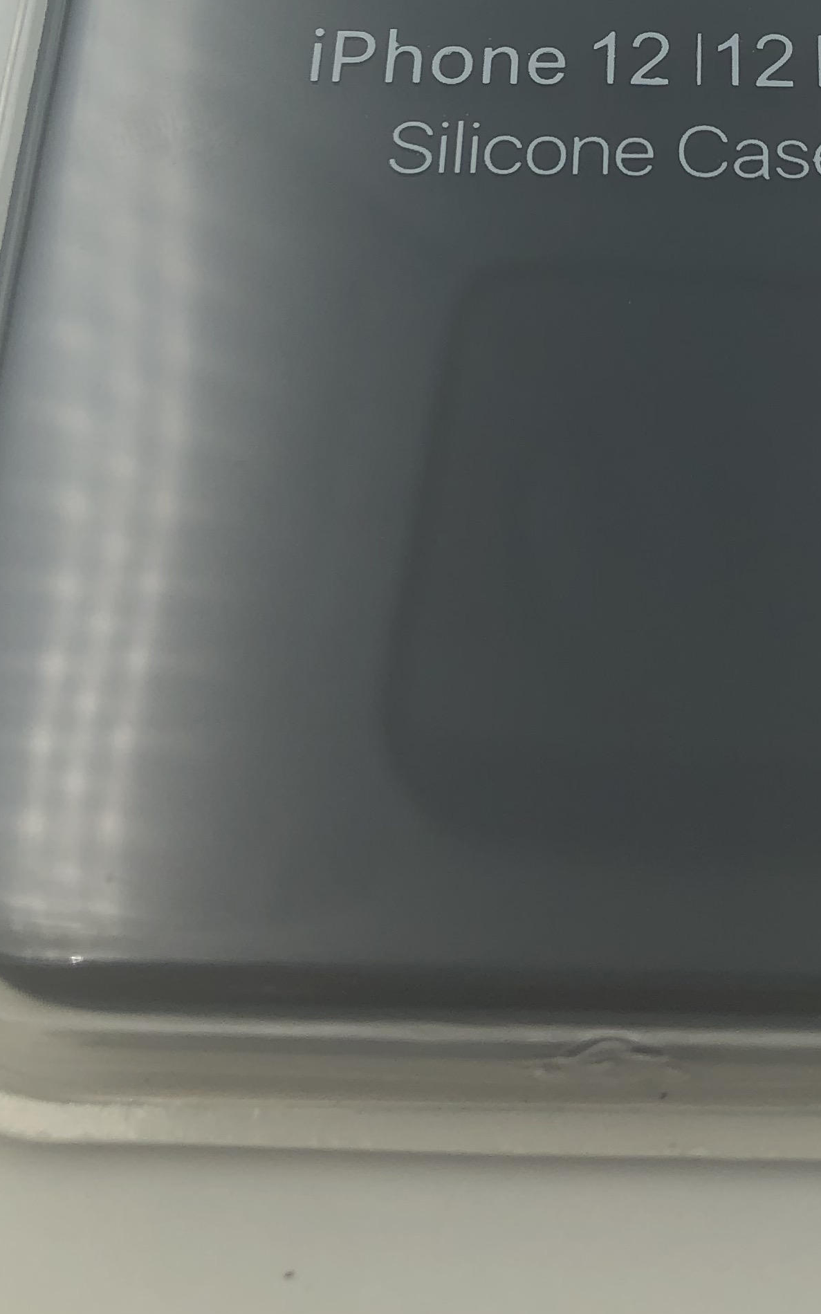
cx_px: 663
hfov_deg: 20.4
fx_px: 2256
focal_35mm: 63
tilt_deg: -58.1
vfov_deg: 30.4
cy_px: 27
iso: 20
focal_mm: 3.99
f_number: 1.8
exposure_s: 1/552
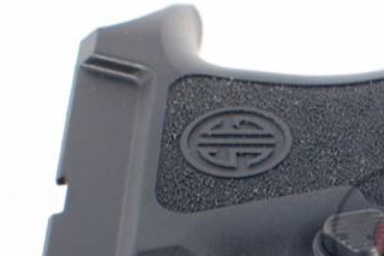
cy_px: 237
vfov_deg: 10.4
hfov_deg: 15.0
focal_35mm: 131
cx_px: 474
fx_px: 1399
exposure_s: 1/250
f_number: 7.1
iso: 200
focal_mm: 35
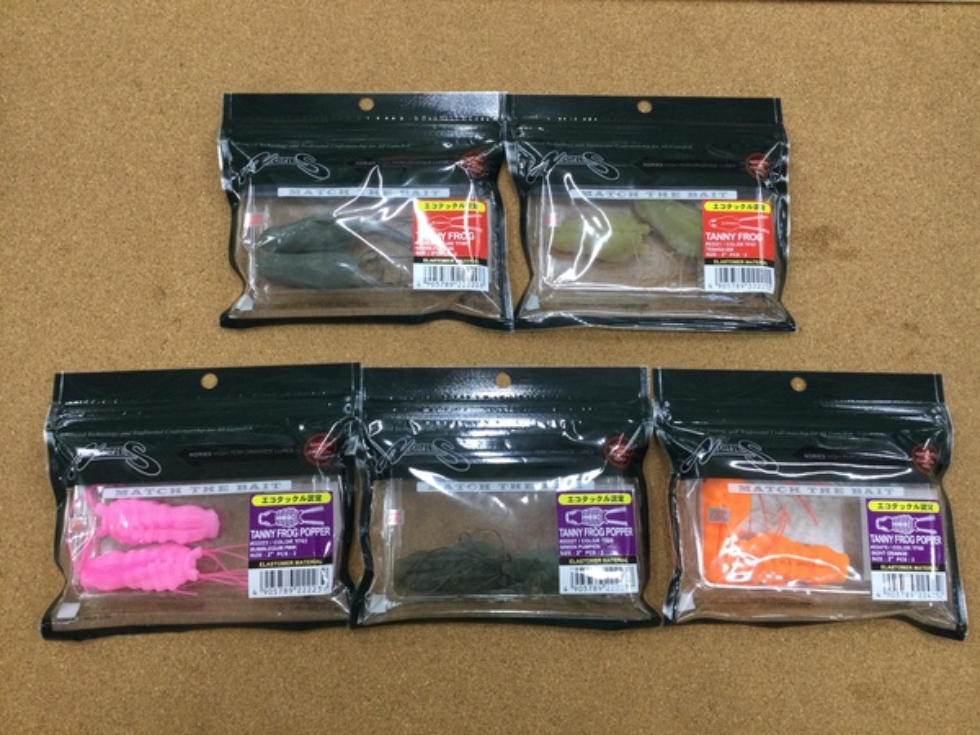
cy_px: 368
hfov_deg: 58.4
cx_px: 490
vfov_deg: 45.4
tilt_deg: -79.7
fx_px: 878
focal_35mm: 31
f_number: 2.4
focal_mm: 3.3
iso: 40
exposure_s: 1/30
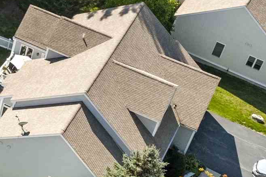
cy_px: 7
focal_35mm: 103
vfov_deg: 13.1
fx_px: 761
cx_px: -221
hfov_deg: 16.4
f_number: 2.8
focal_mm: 8.38
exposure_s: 1/640
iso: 100
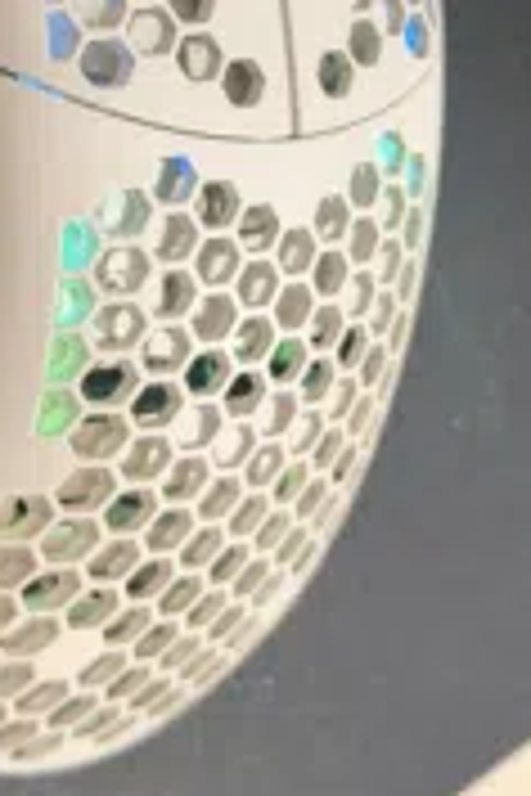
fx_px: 2500
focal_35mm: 113
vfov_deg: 17.7
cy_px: 18
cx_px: 18
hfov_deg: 12.0
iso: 200
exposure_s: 1/33
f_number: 1.78
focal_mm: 6.76
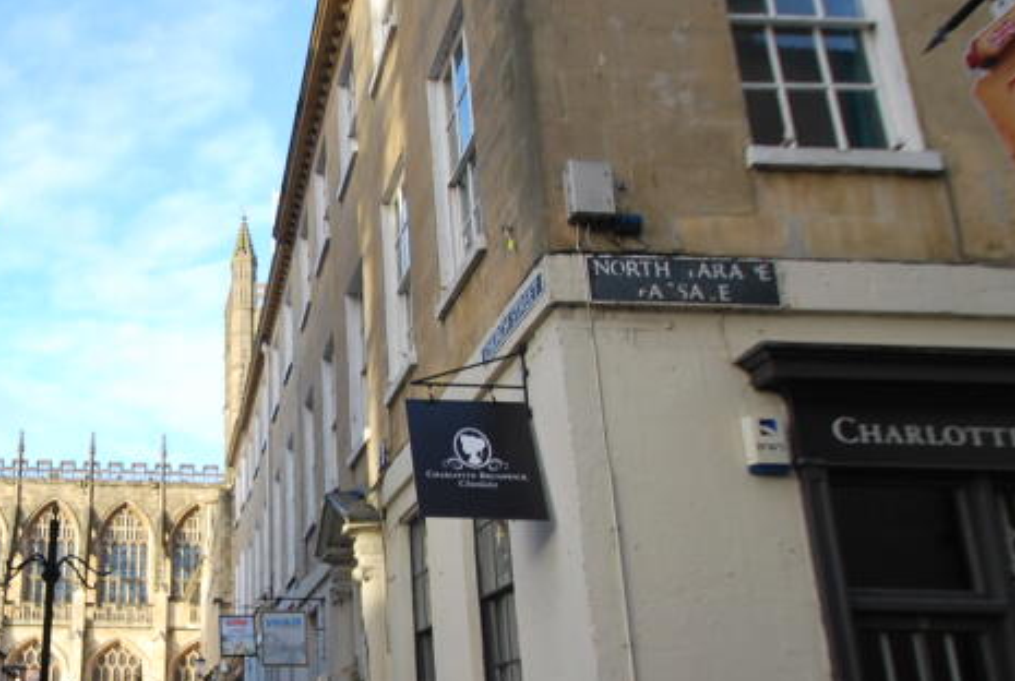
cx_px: 183
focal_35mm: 33
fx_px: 932
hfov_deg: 52.9
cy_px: 431
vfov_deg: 39.8
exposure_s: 1/125
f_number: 5.6
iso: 160
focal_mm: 10
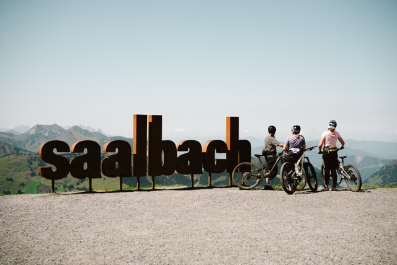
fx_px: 551
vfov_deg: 27.0
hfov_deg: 39.6
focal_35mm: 50
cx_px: 198
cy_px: 132
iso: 400
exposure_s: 1/10000
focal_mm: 50
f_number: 2.5
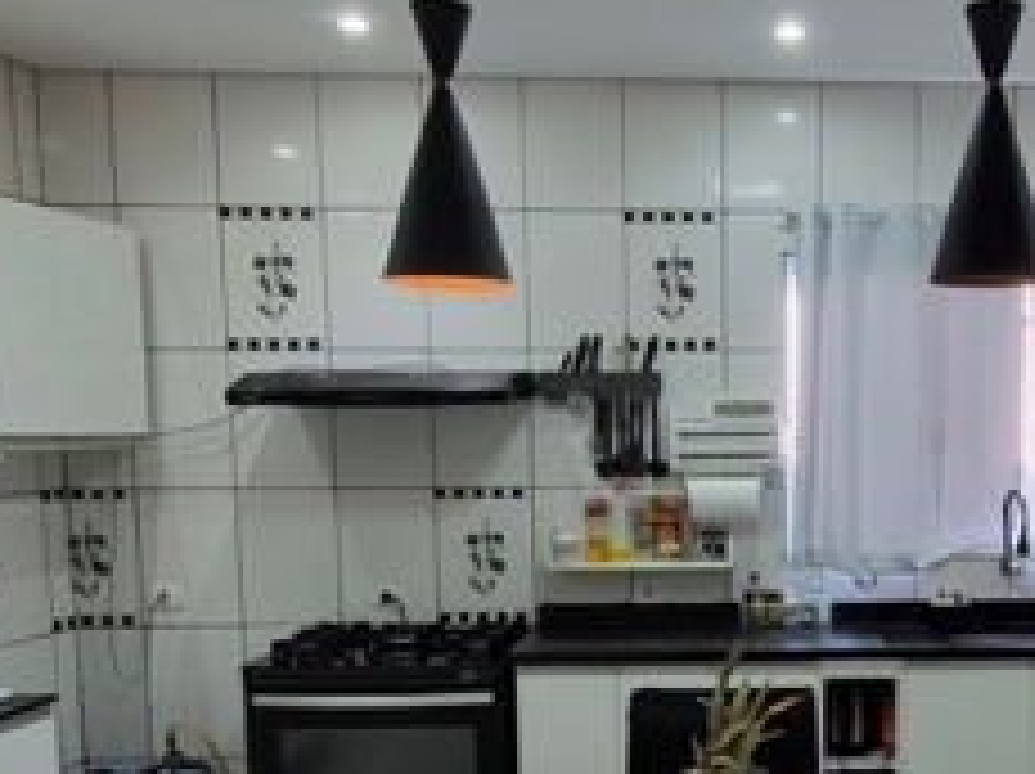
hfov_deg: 45.2
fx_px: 1165
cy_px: 574
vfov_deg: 36.0
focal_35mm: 39
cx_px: 844
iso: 200
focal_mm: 1.74
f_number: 2.2
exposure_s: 1/60
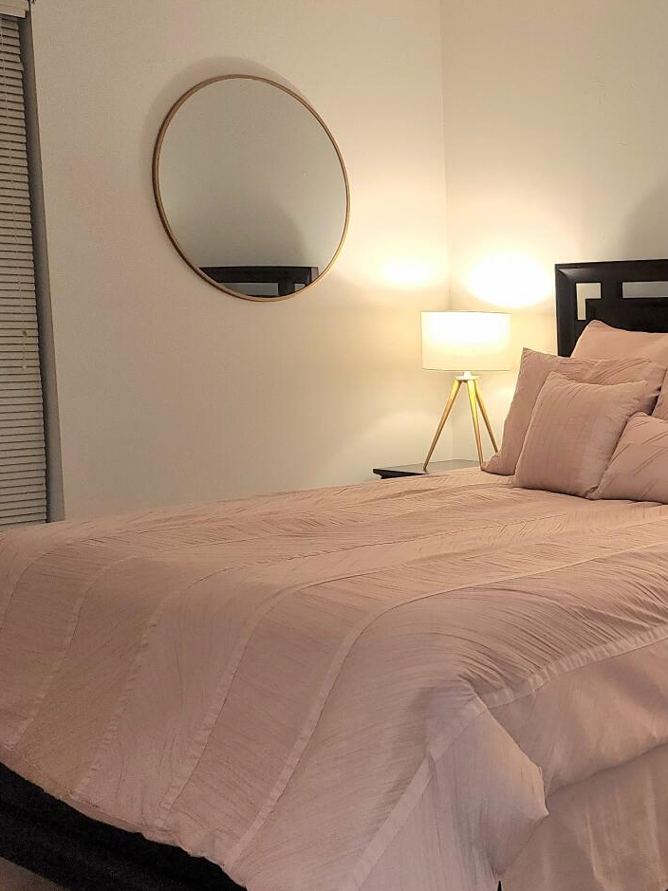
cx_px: 694
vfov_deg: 38.9
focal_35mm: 49
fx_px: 1261
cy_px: 484
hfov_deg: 27.6
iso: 100
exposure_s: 1/30
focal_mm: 6.4
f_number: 1.8
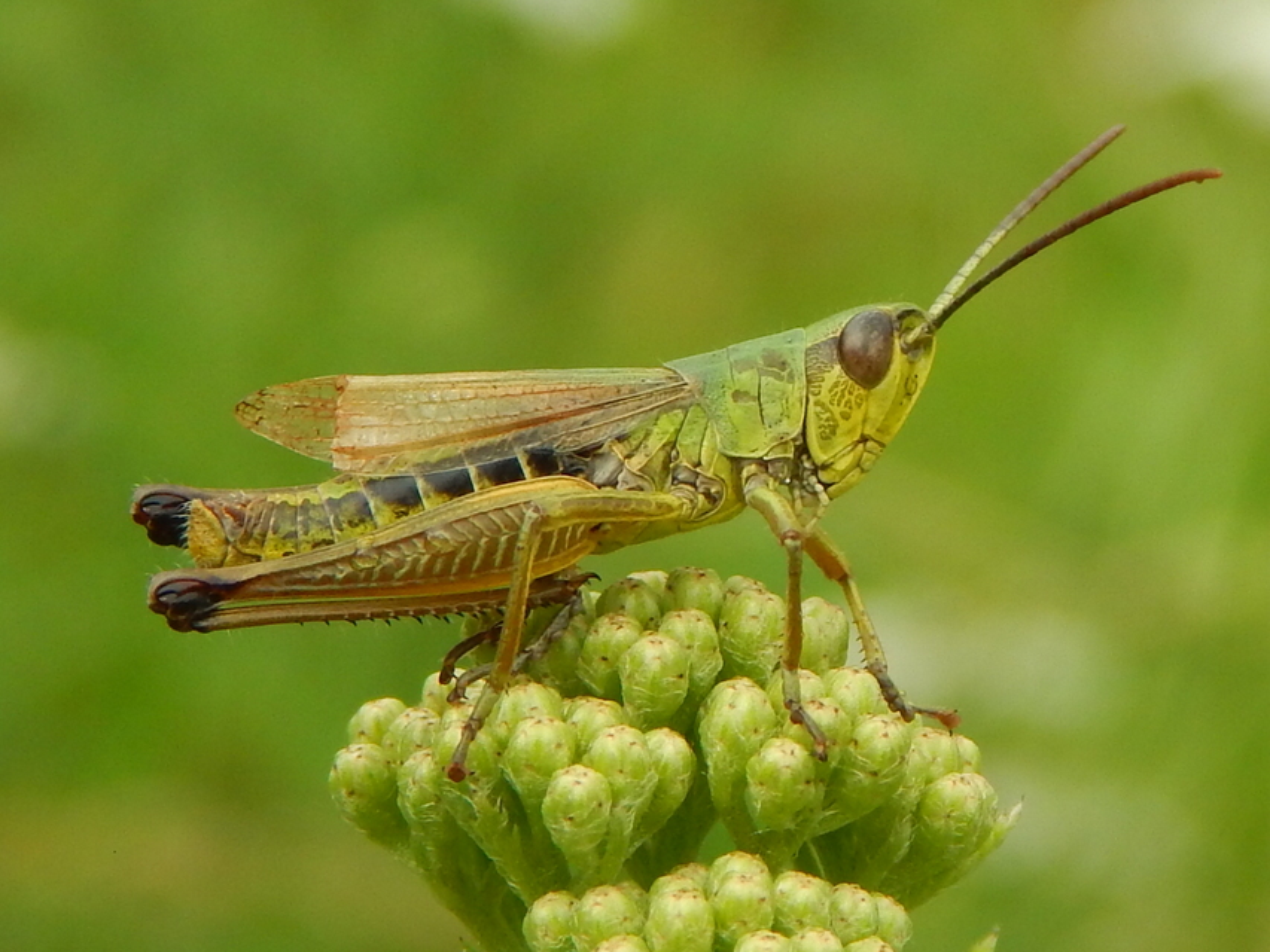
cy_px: 476
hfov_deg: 23.0
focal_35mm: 85
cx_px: 635
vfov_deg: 17.4
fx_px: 3119
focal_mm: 15.3
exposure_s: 1/320
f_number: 4.3
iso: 125
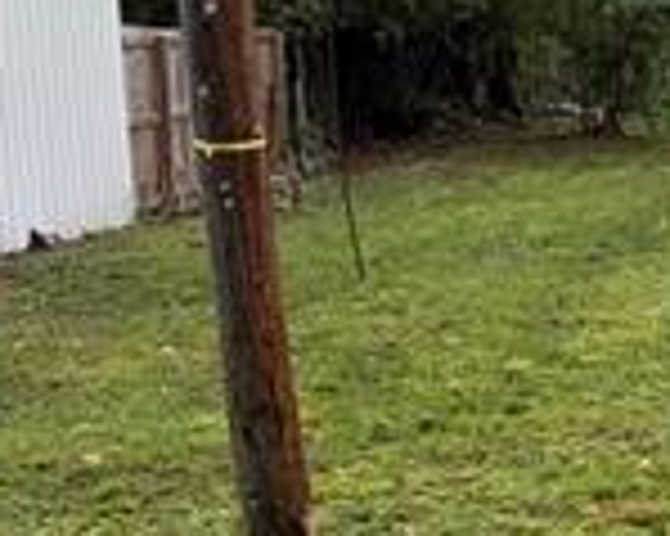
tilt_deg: -5.2
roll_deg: +4.8
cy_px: 248
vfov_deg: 14.1
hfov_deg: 16.9
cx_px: 805
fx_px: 2160
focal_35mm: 109
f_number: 1.6
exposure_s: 1/507
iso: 64
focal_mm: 5.96
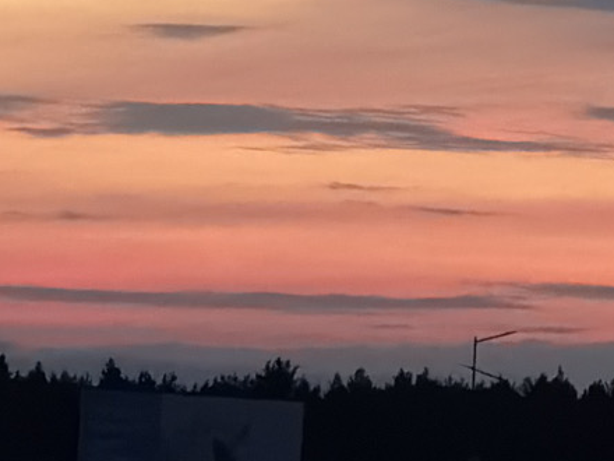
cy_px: -303
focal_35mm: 455
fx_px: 8071
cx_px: 43
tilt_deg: +5.6
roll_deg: -3.0
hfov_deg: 4.4
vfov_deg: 3.3
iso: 500
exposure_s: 1/86
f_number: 2.8
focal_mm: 16.89
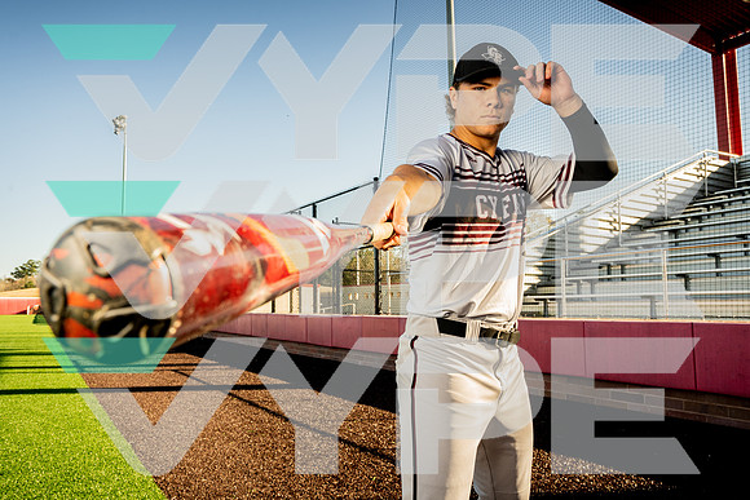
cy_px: 250
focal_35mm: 29
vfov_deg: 45.0
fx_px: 604
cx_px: 375
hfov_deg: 63.6
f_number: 10
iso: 400
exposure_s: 1/250
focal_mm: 29
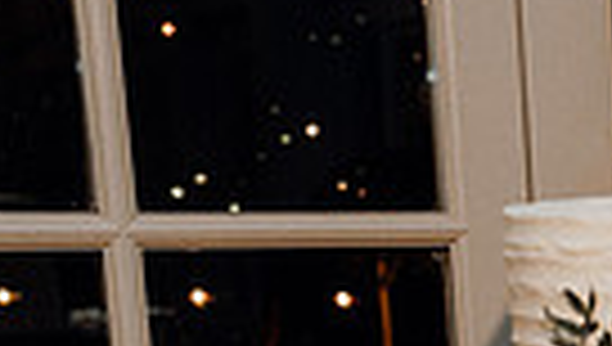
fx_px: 2178
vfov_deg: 8.7
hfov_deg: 13.8
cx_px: 1197
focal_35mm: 134
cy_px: 658
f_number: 3.5
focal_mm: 30
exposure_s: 1/160
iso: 2500
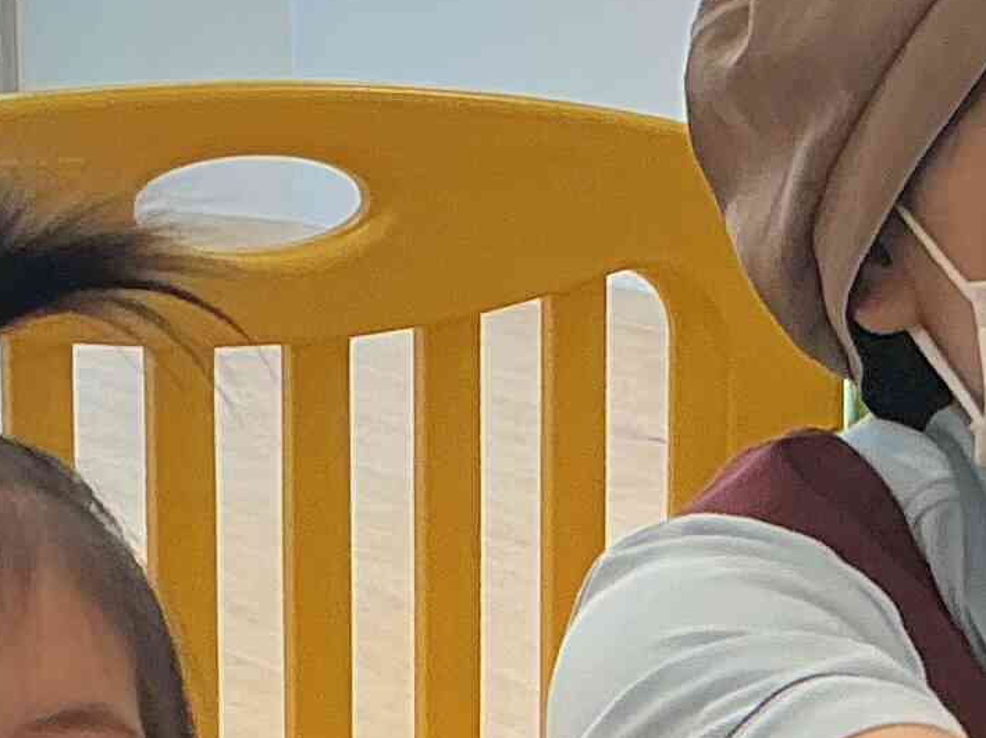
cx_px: 704
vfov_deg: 8.9
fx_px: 4697
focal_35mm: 165
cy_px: 757
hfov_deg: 12.0
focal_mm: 3
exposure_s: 1/120
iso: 32
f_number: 1.8
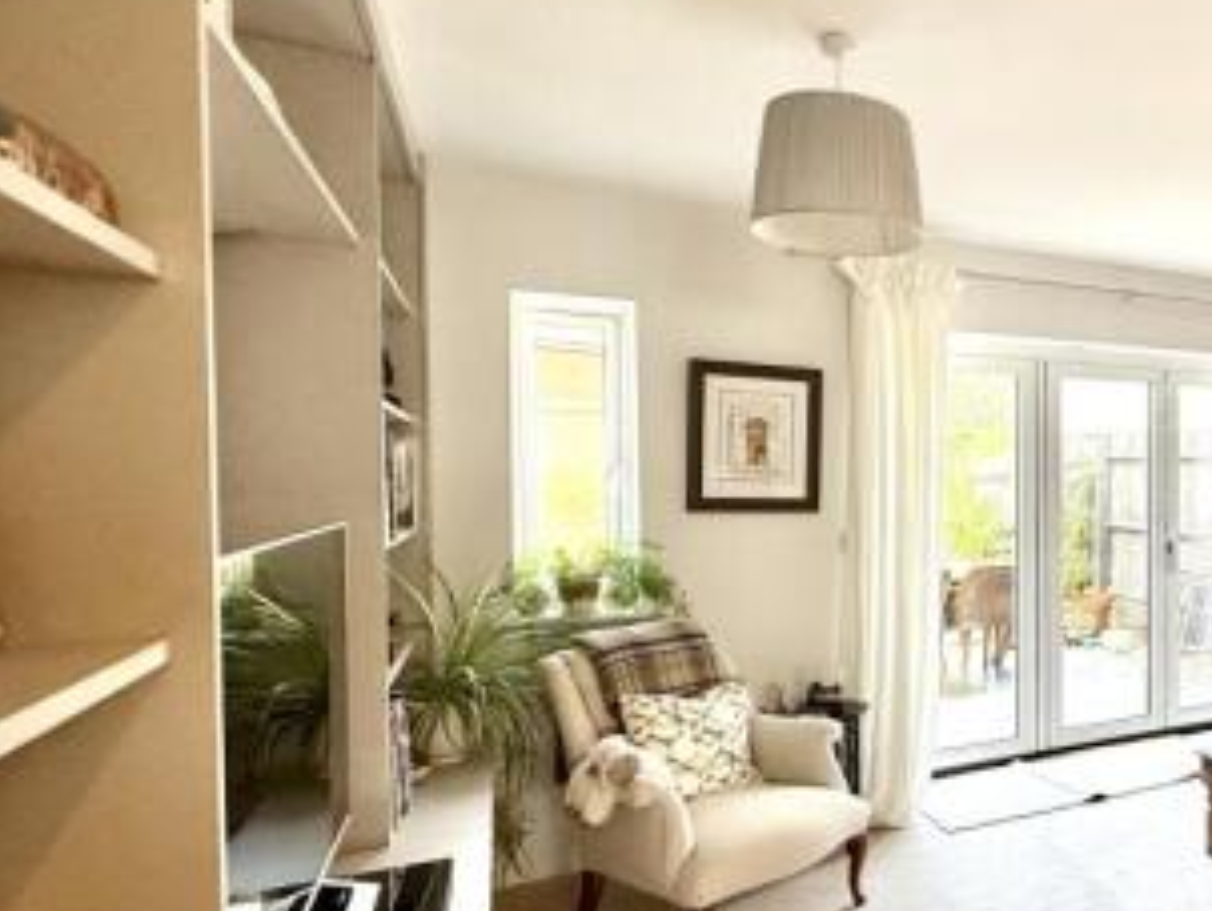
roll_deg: -0.2
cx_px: 1098
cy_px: 500
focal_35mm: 27
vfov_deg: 51.3
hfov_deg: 56.1
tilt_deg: -0.7
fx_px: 946
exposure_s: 1/99
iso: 64
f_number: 2.2
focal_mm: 2.22
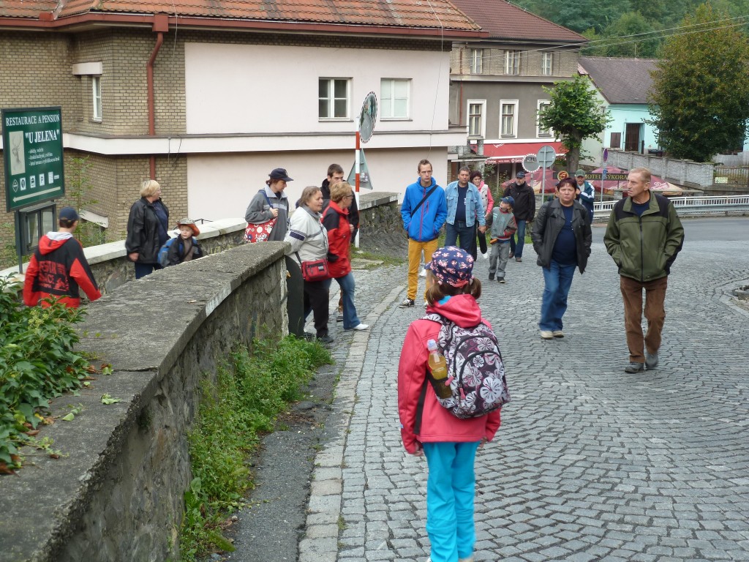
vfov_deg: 32.9
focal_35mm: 44
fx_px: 952
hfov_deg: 42.9
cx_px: 374
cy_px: 281
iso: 80
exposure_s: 1/50
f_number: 3.7
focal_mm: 7.3
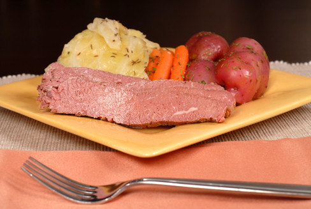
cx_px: 156
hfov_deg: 27.0
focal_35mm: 75
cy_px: 104
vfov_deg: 18.2
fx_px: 649
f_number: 7.1
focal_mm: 50
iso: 100
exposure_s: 1/200
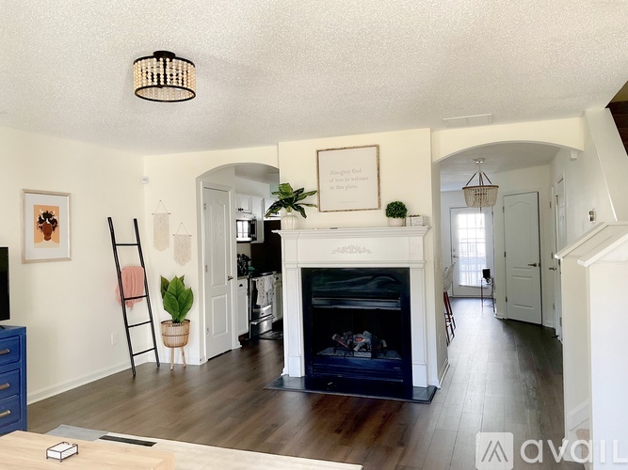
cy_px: 235
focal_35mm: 29
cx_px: 314
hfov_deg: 61.7
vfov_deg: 48.2
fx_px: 526
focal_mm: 3
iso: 64
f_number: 1.8
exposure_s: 1/60
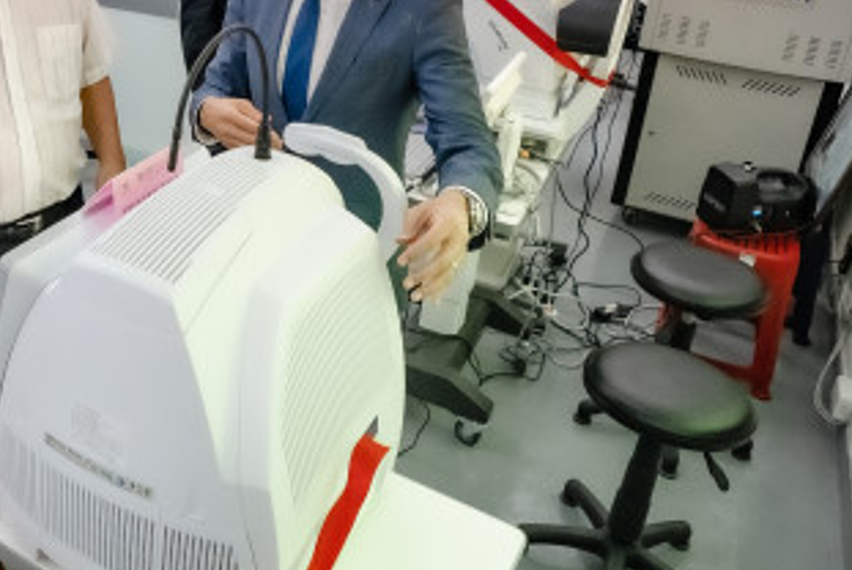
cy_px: 123
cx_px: 101
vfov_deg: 35.0
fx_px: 876
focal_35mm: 37
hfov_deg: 47.2
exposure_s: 1/320
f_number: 3.5
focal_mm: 16
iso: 4000
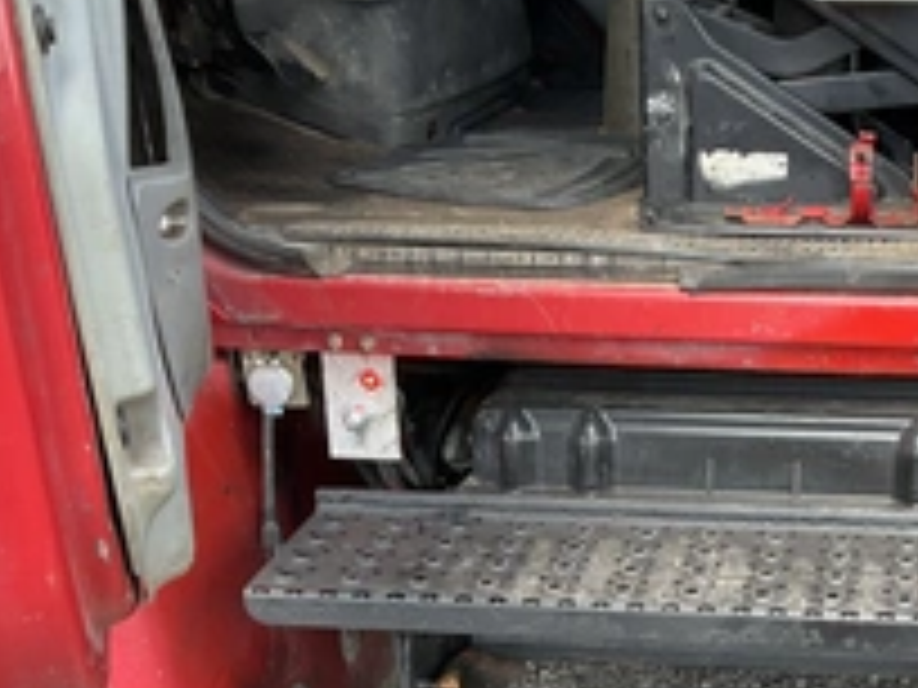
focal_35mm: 57
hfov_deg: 33.0
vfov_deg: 25.2
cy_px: 567
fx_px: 1512
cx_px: 716
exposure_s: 1/122
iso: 40
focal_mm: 3
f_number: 1.8
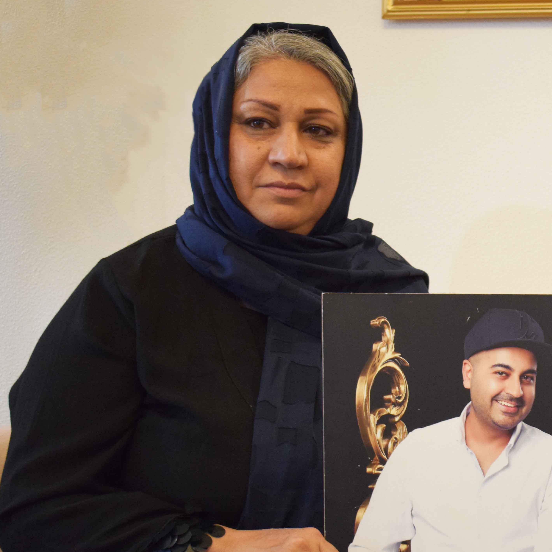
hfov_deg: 19.9
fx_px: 1514
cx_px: 579
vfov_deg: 20.6
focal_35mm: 84
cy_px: 358
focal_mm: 31
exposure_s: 1/60
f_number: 4.2
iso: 2200
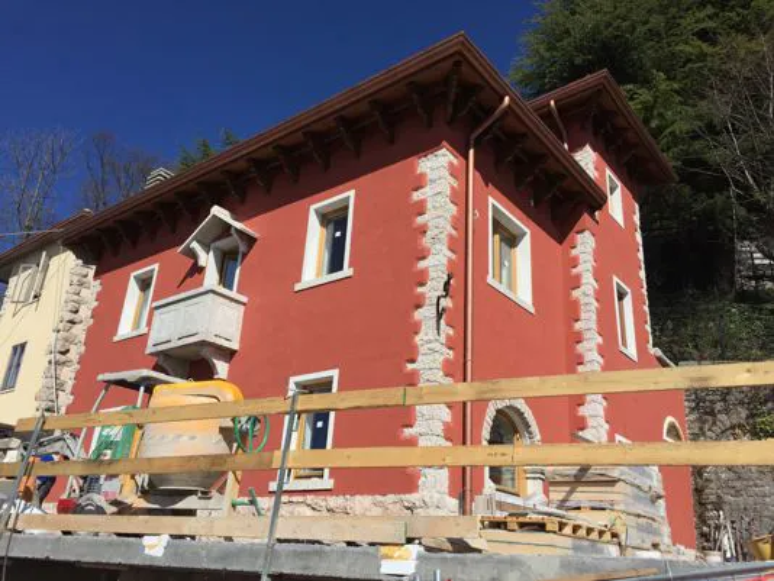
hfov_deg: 61.6
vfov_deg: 48.3
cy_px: 290
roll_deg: -3.7
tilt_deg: +22.9
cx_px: 387
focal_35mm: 29
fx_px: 649
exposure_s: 1/4950
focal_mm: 4.15
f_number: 2.2
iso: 32
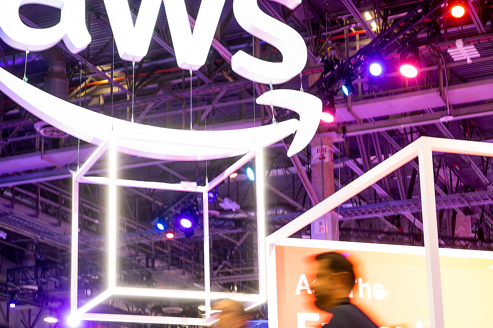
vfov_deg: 17.2
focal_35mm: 79
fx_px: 1081
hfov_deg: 25.5
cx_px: 150
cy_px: 210
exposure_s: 1/10
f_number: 4
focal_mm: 38
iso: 280
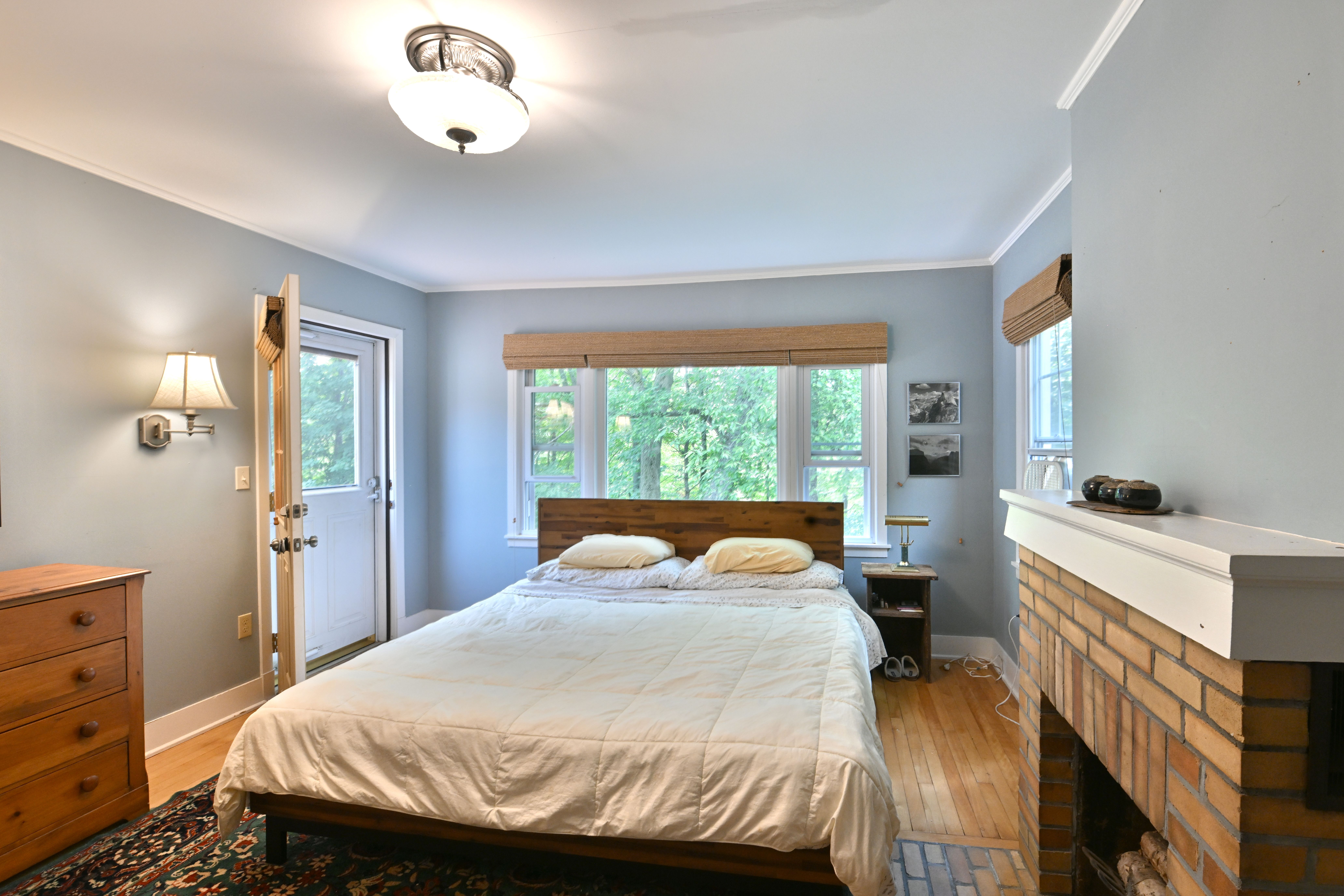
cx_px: 672
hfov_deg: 100.4
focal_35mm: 15
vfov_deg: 77.3
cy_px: 448
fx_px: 560
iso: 1600
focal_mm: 15
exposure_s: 1/60
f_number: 8
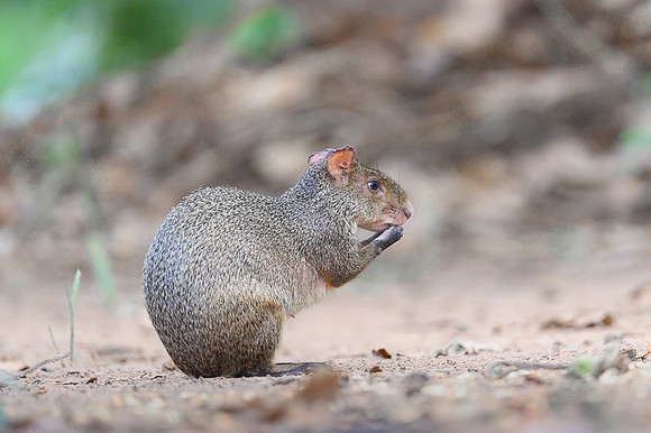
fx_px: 8457
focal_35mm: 468
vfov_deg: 2.9
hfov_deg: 4.4
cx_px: 361
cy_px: 195
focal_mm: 370
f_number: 4
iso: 2000
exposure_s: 1/500
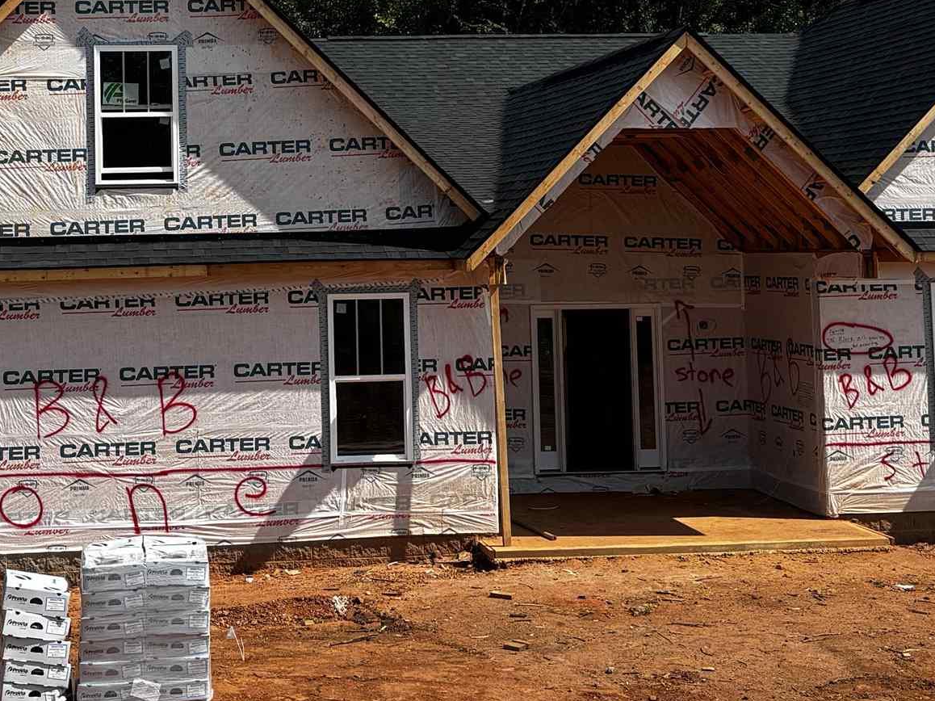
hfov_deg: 28.0
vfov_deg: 21.0
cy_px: 109
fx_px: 1863
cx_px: 321
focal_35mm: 69
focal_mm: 5.96
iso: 50
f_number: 1.6
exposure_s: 1/2857
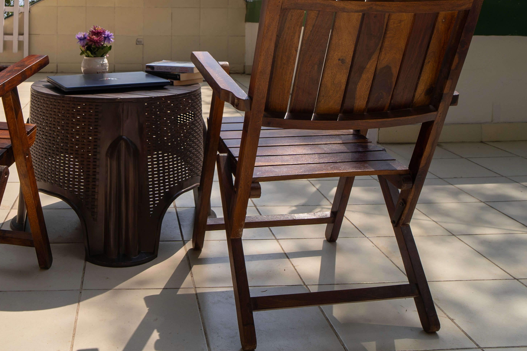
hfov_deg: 50.7
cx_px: 164
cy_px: 14
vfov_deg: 33.4
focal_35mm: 37
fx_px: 542
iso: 100
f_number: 6.3
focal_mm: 18
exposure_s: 1/400
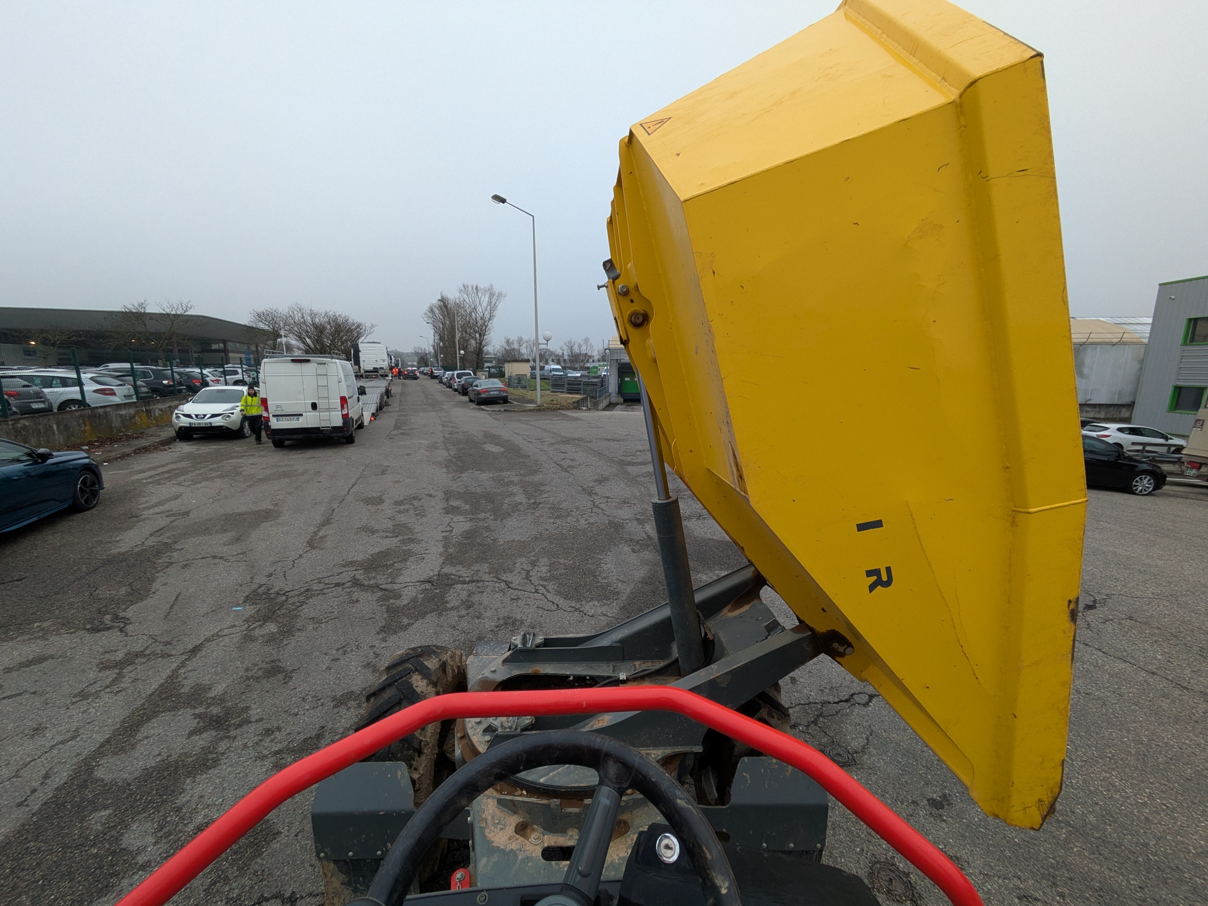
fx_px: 489
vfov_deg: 85.7
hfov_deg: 102.1
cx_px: 604
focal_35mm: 14
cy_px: 453
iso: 49
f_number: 2.2
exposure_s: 1/275
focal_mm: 1.83
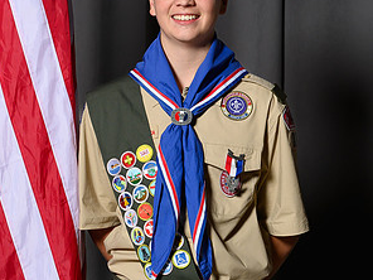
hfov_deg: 14.4
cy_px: 101
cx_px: 179
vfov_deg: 10.8
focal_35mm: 137
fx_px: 1476
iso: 400
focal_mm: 56
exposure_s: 1/125
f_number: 8
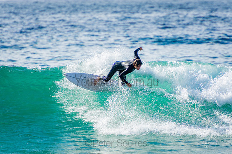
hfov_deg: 3.2
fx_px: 4188
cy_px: 75
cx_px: 119
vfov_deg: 2.1
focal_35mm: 650
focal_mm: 400
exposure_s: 1/2000
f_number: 5.6
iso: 320
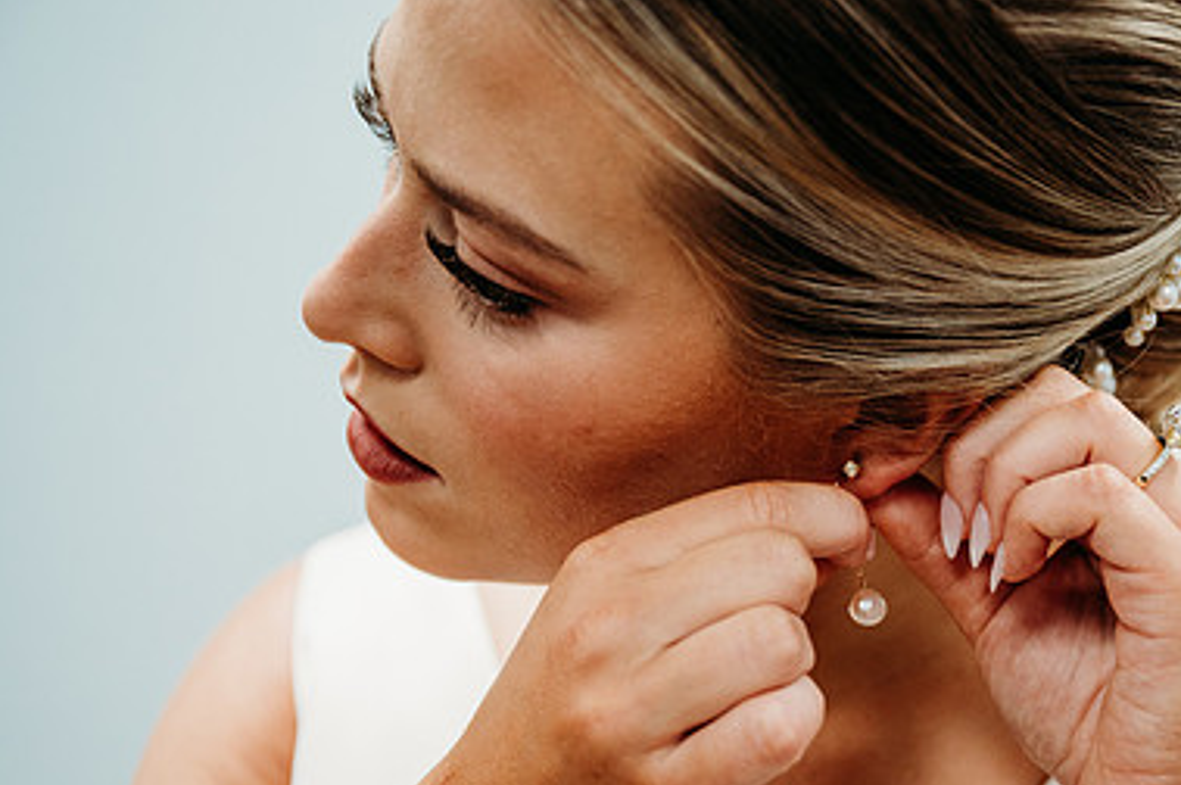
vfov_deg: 18.1
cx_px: 873
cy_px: 514
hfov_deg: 26.7
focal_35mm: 75
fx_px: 2458
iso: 2000
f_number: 3.2
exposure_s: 1/320
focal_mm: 49
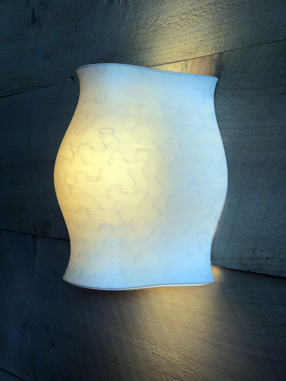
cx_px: 143
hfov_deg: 28.0
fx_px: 573
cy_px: 190
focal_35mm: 52
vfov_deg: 36.8
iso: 32
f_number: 2.4
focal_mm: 6
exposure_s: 1/121
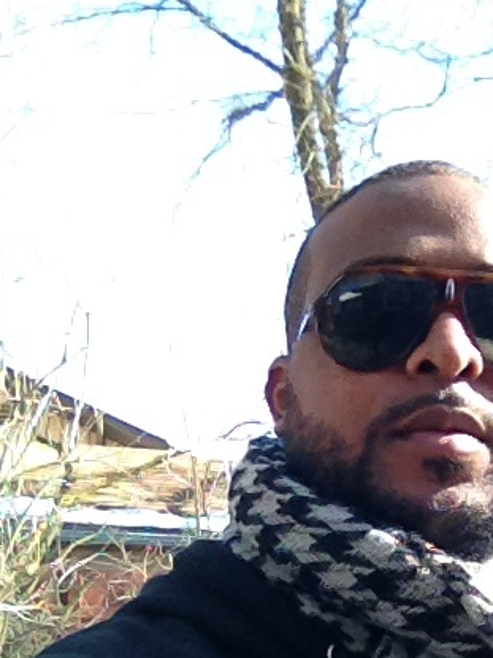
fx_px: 1026
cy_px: 485
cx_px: 357
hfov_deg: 26.7
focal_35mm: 54
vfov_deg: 34.9
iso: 125
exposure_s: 1/513
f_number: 2.4
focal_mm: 1.85
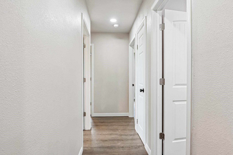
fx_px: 129
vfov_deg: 61.9
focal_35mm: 20
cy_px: 78
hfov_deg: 84.0
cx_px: 116
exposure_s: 1/25
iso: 400
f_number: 8
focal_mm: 20
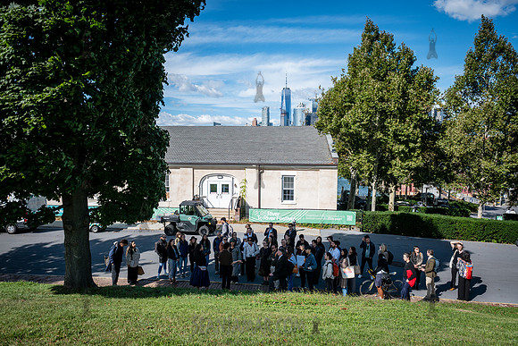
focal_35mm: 24
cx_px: 259
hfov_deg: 73.0
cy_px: 173
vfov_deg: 52.6
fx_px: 350
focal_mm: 24
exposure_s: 1/2500
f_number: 4.5
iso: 500
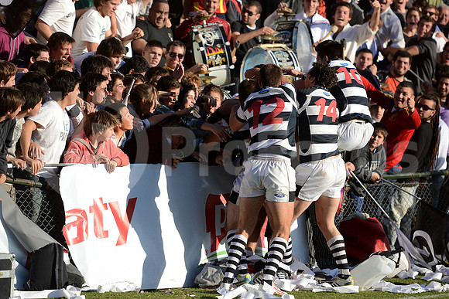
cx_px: 224
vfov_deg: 8.3
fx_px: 2058
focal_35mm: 165
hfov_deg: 12.4
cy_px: 150
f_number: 2.8
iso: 320
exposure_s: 1/2000
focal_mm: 165
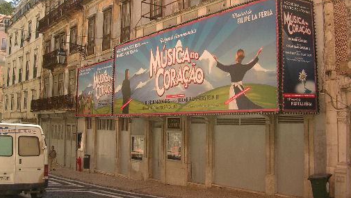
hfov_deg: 48.4
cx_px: 174
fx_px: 391
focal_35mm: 42
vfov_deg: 28.2
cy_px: 68
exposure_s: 1/410
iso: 50
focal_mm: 5.8
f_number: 2.8
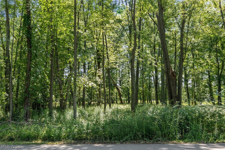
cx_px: 112
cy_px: 75
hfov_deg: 62.0
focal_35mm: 30
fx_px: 187
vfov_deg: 43.6
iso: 250
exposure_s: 1/25
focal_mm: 20
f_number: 9
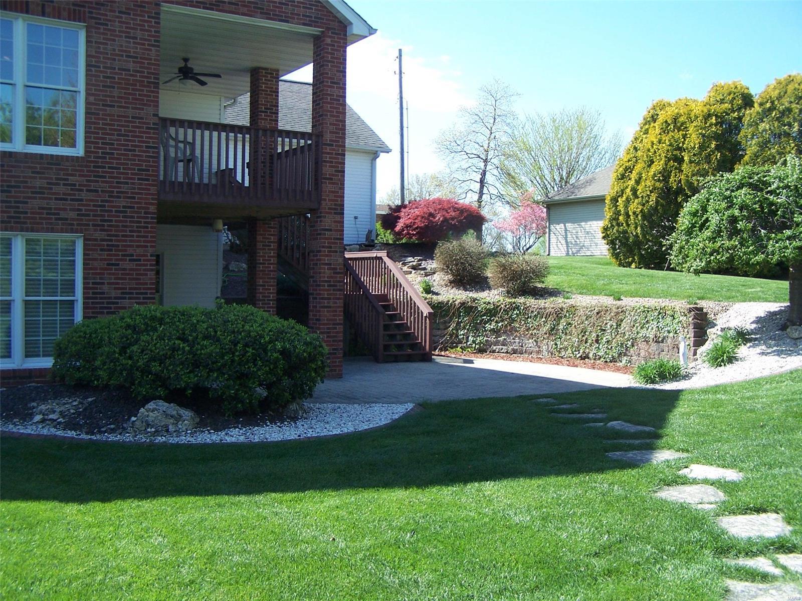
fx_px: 880
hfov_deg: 49.0
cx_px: 401
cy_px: 300
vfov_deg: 37.7
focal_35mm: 38
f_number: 2.8
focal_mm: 6.3
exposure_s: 1/500
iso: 80
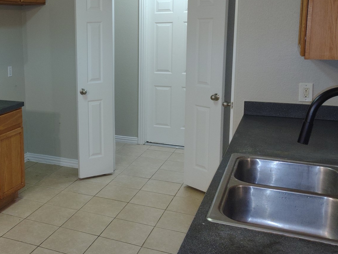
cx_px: 69
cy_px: 96
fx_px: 420
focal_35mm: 43
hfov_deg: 42.0
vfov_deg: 33.4
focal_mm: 5.56
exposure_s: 1/120
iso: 1179
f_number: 1.8
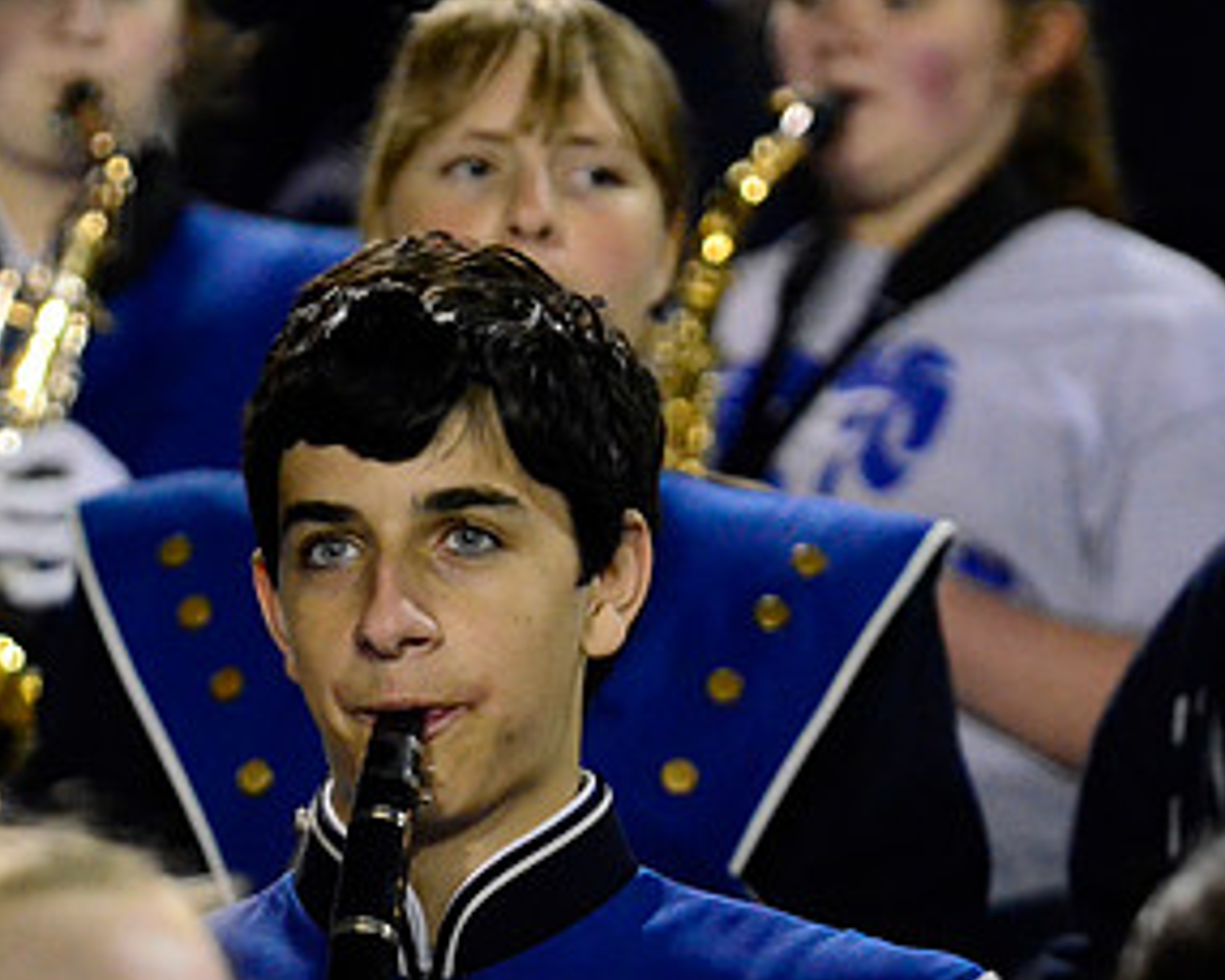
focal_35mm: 413
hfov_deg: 4.7
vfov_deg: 3.8
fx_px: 14977
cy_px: 685
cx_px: 514
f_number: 2.8
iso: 6400
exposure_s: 1/200
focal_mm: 145
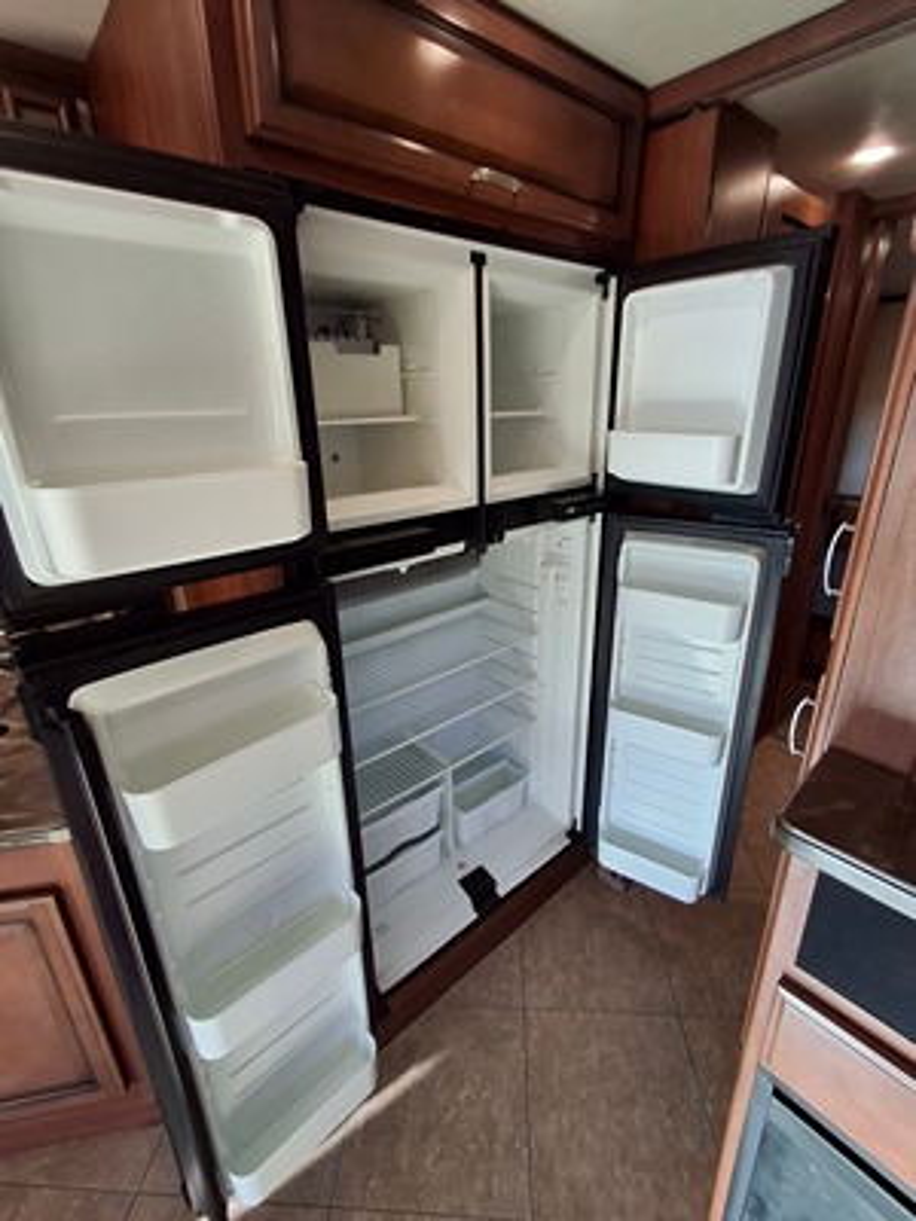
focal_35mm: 16
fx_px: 565
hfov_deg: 78.1
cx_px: 458
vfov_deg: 94.5
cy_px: 610
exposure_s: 1/40
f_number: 2.2
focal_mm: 1.64
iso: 64
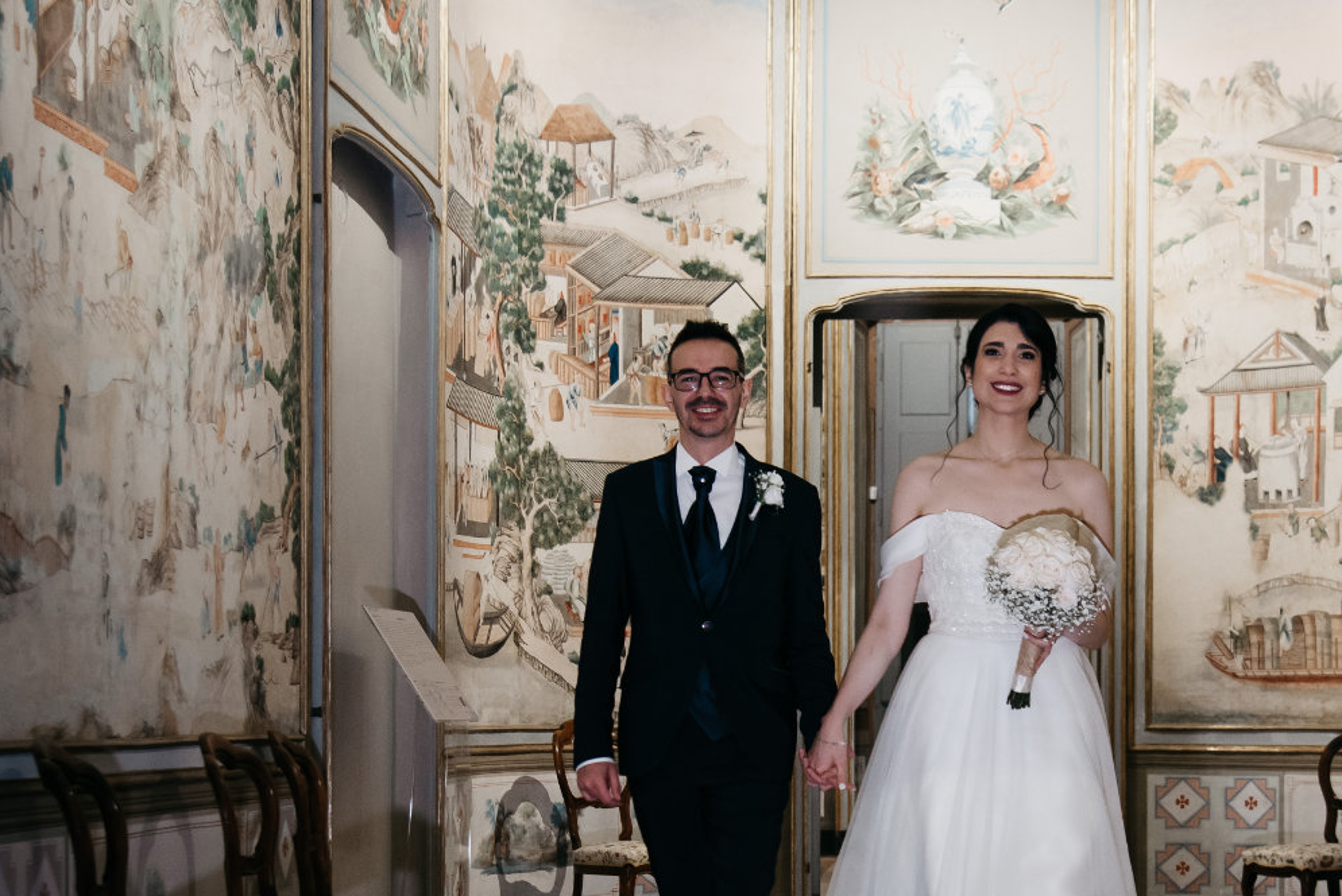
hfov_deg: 30.8
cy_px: 631
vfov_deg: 20.8
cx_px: 846
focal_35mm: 65
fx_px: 2425
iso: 1000
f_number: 4.5
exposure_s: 1/60
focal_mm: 40
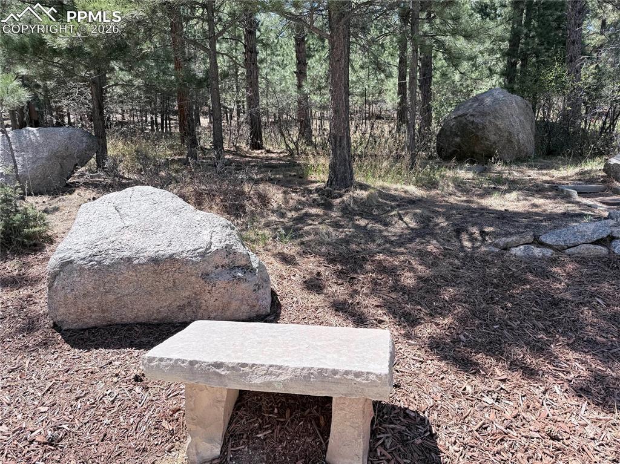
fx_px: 430
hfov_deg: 71.6
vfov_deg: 56.8
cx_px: 310
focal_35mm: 24
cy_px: 232
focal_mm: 6.76
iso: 80
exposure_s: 1/1727
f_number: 1.78
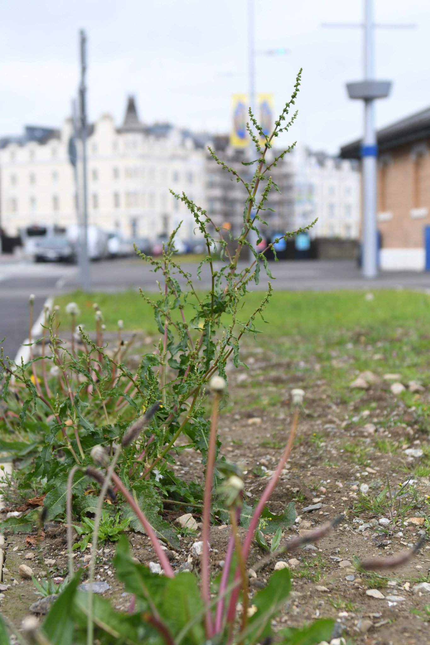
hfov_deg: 18.9
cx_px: 215
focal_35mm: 72
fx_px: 1290
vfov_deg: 28.1
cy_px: 322
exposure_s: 1/2500
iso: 500
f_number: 3.5
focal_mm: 48
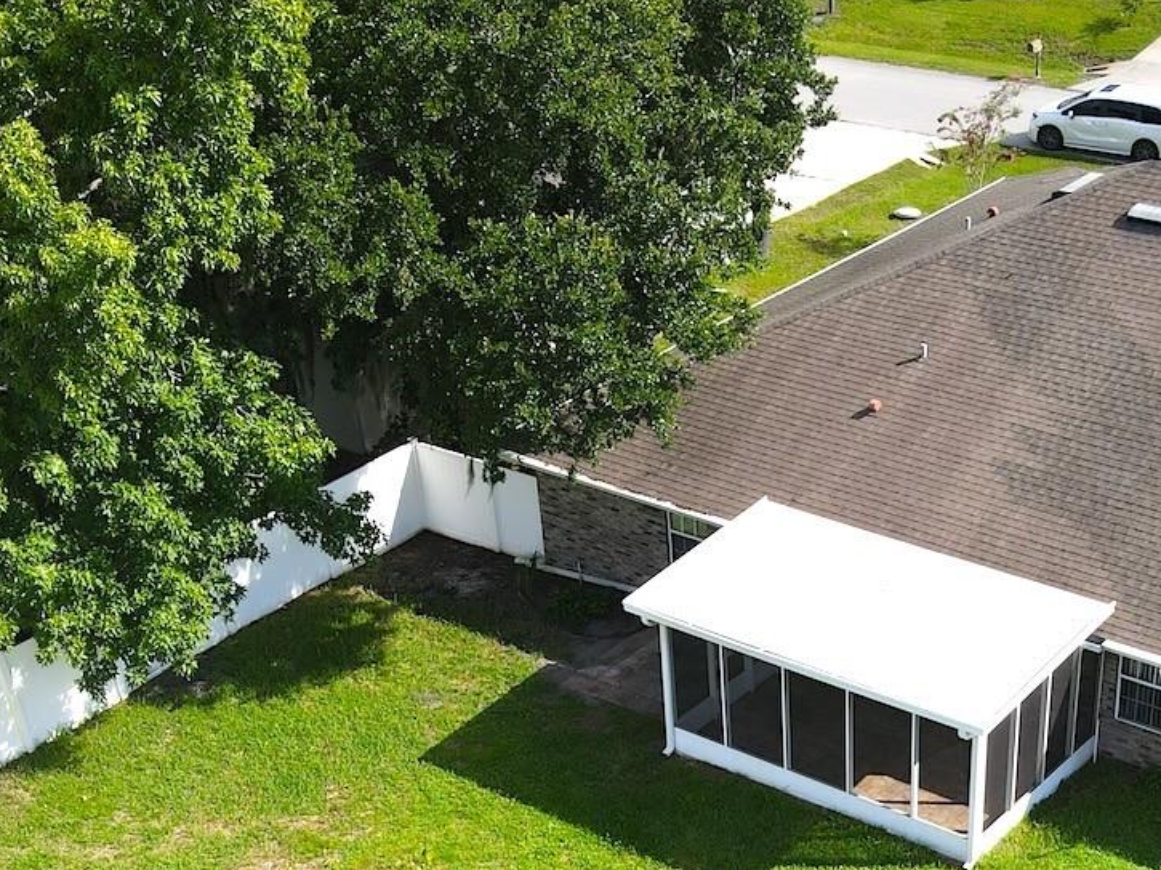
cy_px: 875
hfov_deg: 35.6
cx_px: 828
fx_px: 1777
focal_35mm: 53
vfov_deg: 26.0
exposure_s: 1/350
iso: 110
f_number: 2.8
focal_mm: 4.5
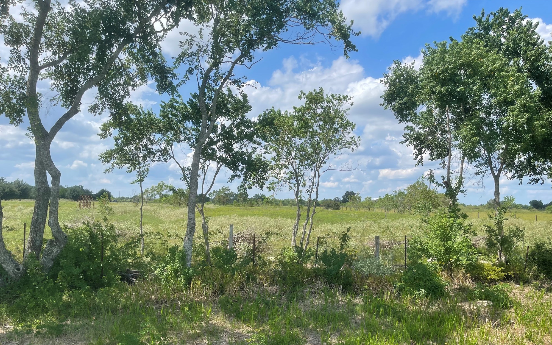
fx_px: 406
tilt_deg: -1.6
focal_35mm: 27
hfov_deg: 68.4
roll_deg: -1.4
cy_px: 208
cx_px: 275
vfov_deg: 45.7
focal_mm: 5.1
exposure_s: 1/3165
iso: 32
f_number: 1.6
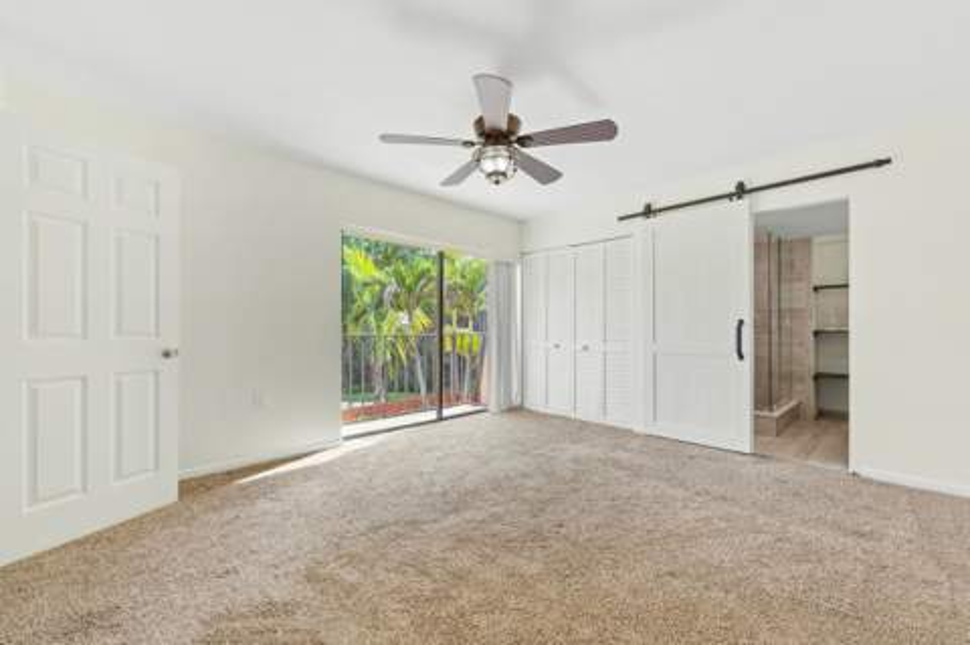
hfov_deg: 104.3
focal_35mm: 14
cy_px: 322
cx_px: 485
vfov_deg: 81.1
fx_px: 377
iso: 250
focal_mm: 14
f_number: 9
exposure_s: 1/13
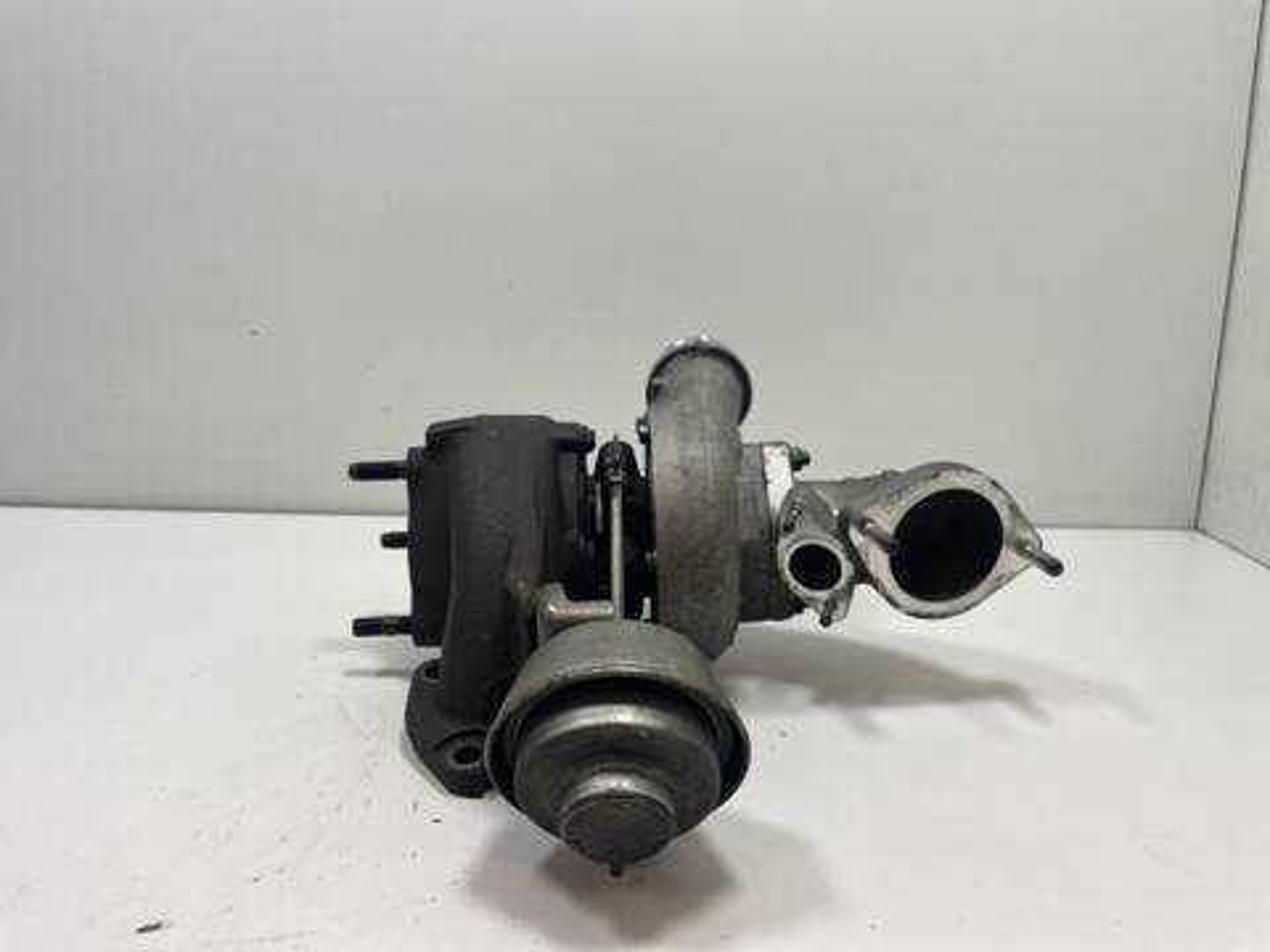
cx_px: 635
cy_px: 476
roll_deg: -1.0
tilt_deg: -13.4
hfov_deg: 67.3
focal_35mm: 26
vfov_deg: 53.1
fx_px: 954
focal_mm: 4.2
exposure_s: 1/100
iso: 64
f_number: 1.6
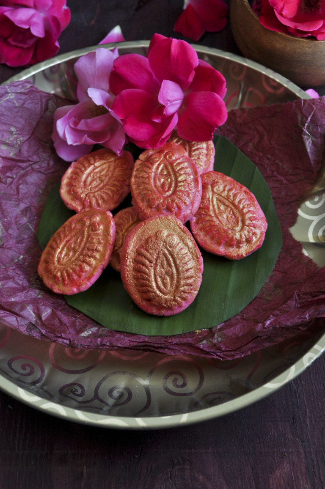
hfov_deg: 26.4
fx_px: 692
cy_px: 244
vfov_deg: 38.9
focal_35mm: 51
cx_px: 162
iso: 250
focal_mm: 34
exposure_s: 1/20
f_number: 8
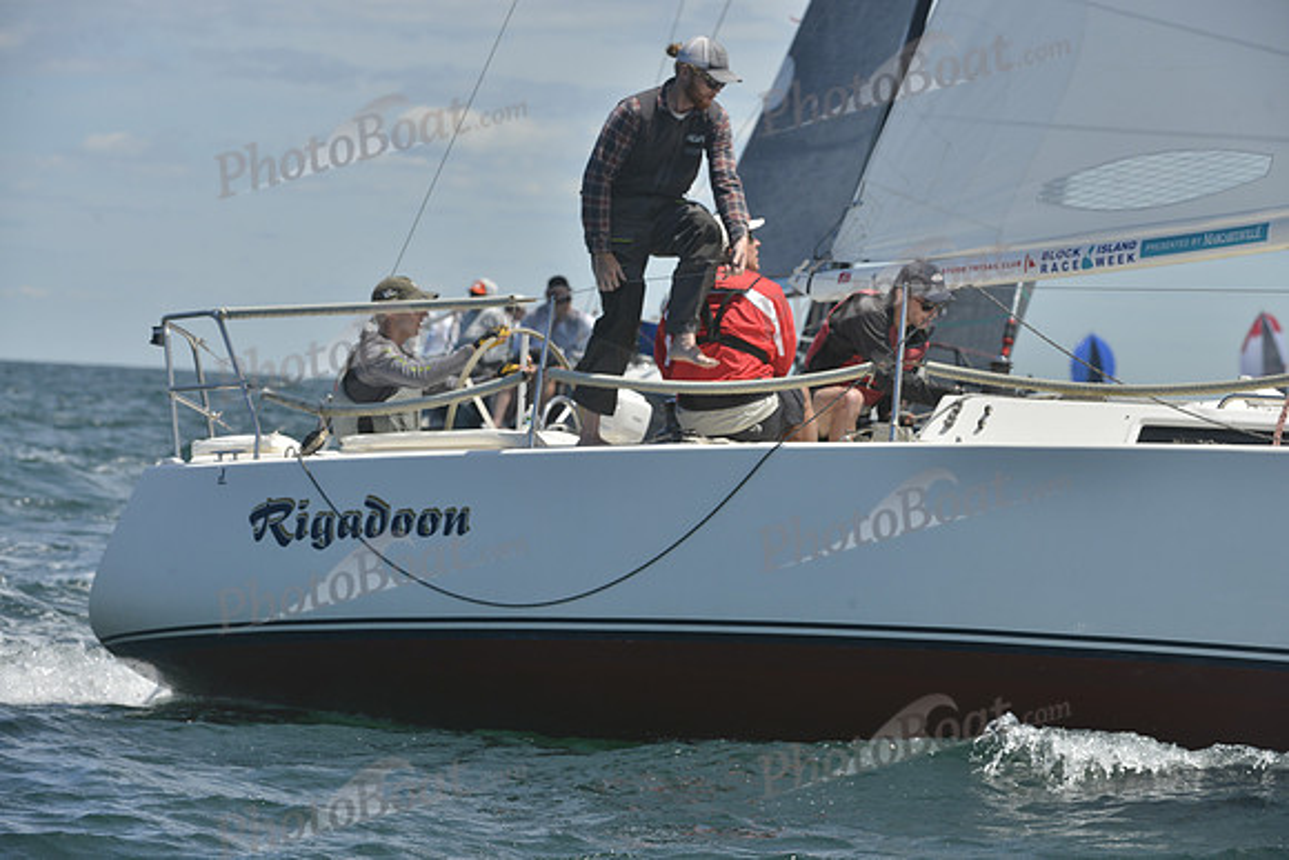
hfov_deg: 10.3
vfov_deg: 6.9
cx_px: 644
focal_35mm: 200
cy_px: 430
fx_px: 7162
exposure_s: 1/800
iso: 280
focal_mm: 200
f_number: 9
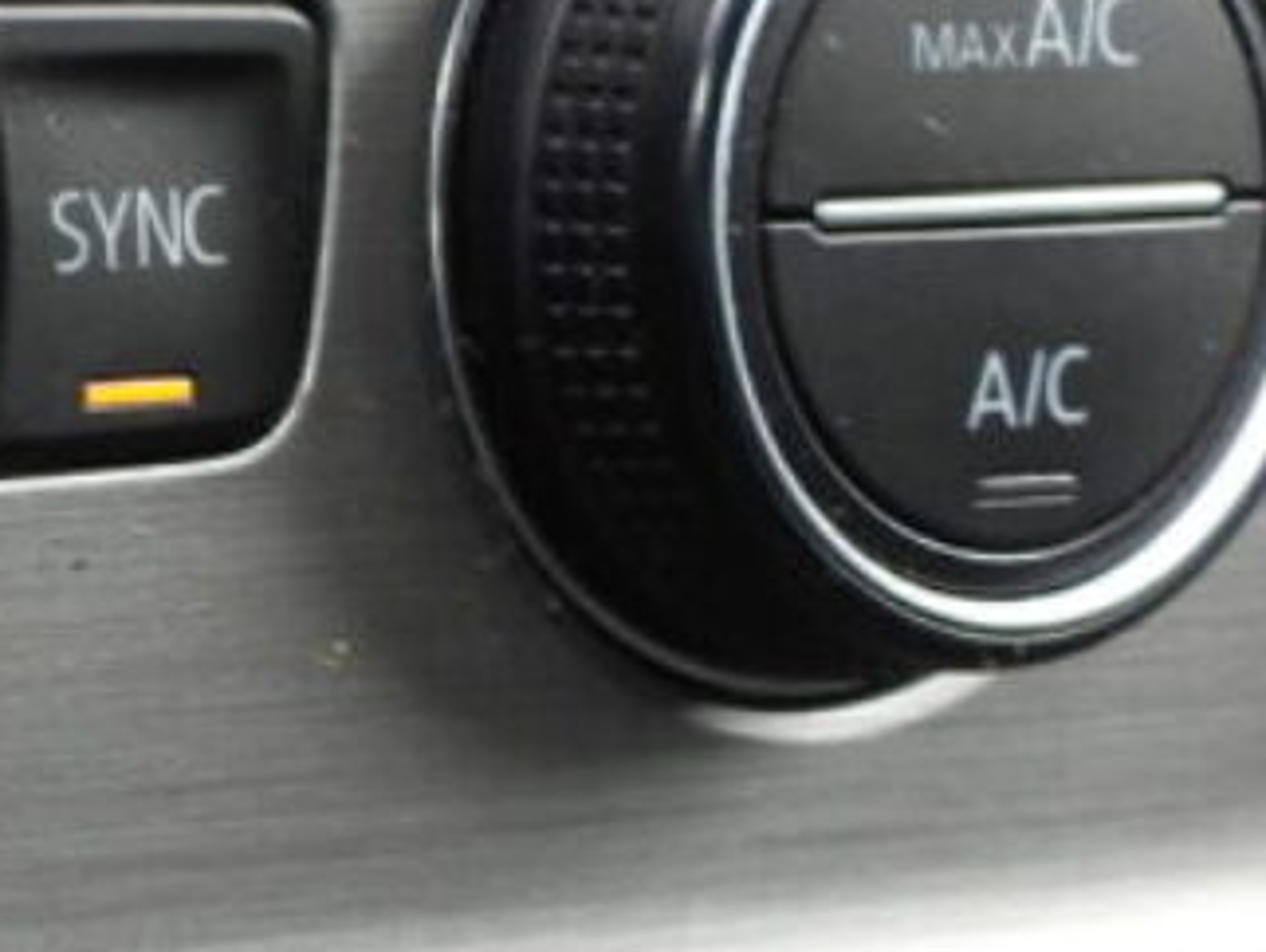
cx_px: -1180
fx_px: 6917
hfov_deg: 9.8
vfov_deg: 7.9
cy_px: 165
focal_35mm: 189
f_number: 3.2
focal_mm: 6.8
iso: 100
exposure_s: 1/40
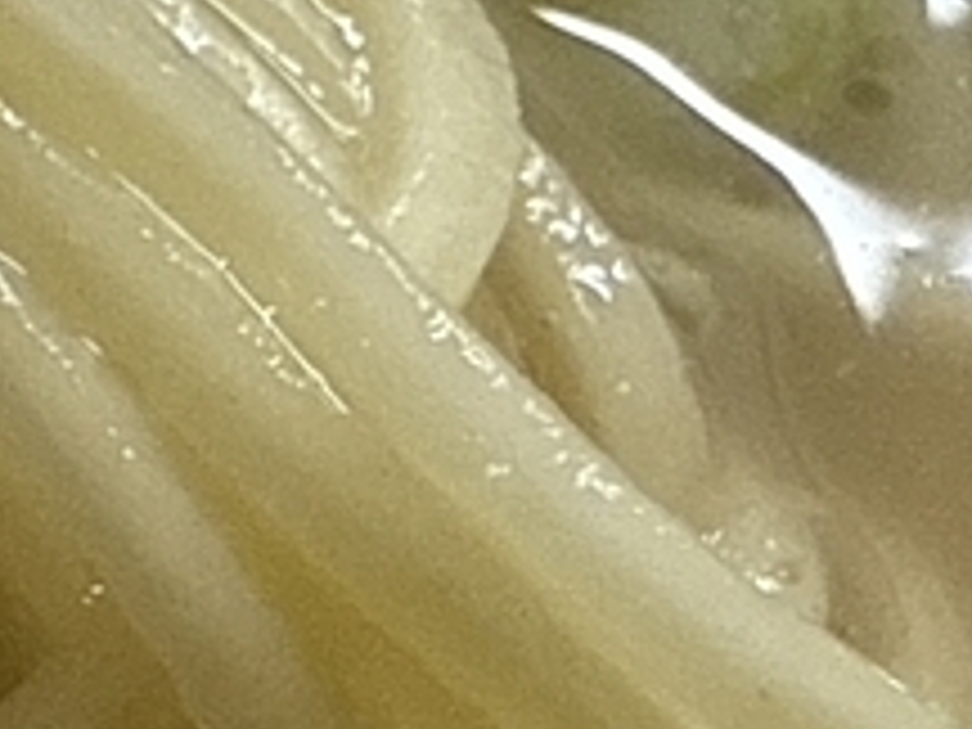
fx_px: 3903
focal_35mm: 139
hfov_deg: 13.6
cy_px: 238
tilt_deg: -51.6
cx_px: -364
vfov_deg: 10.7
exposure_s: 1/99
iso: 160
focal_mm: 2.22
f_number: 2.2
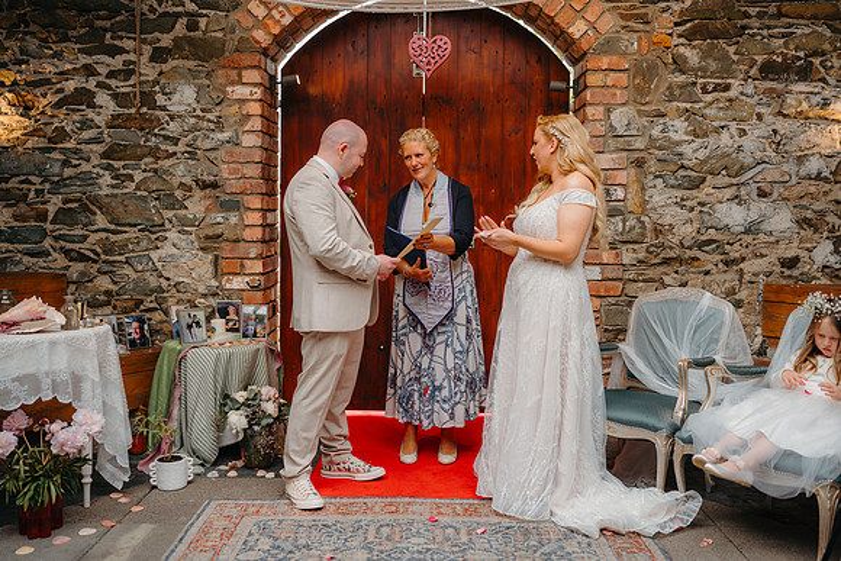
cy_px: 272
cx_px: 424
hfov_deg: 52.6
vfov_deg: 36.5
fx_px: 851
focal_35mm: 36
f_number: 2
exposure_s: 1/200
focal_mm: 35
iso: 100
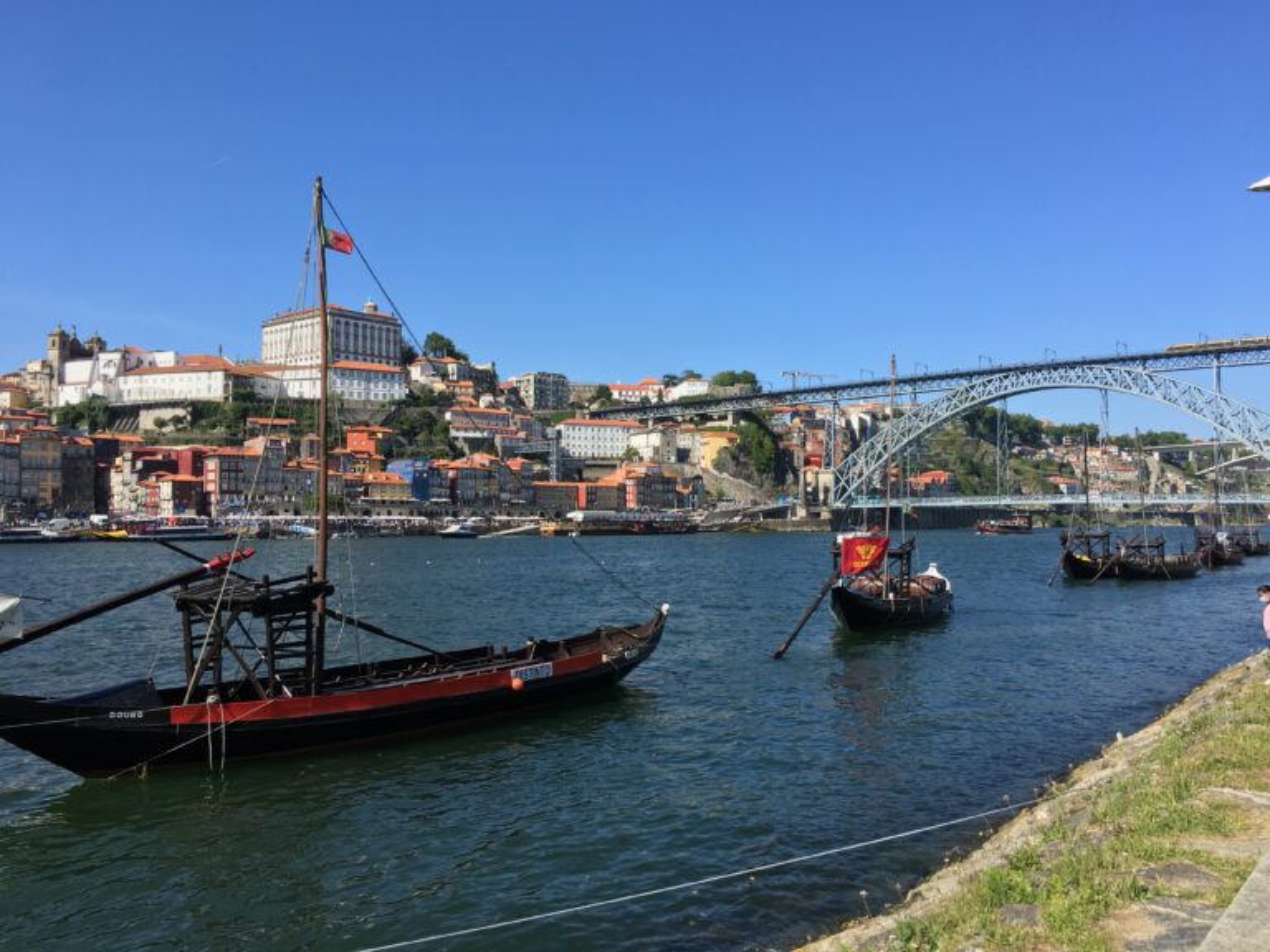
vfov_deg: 48.2
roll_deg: -0.2
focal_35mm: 29
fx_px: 1064
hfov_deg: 61.7
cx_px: 635
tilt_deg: +2.3
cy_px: 476
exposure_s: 1/1166
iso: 25
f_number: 2.2
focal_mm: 4.15
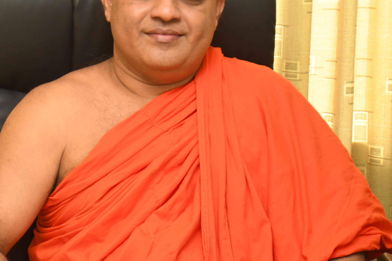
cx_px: 107
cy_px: 152
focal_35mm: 146
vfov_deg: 9.4
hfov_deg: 14.0
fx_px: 1590
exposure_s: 1/80
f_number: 4.8
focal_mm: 50
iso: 1000
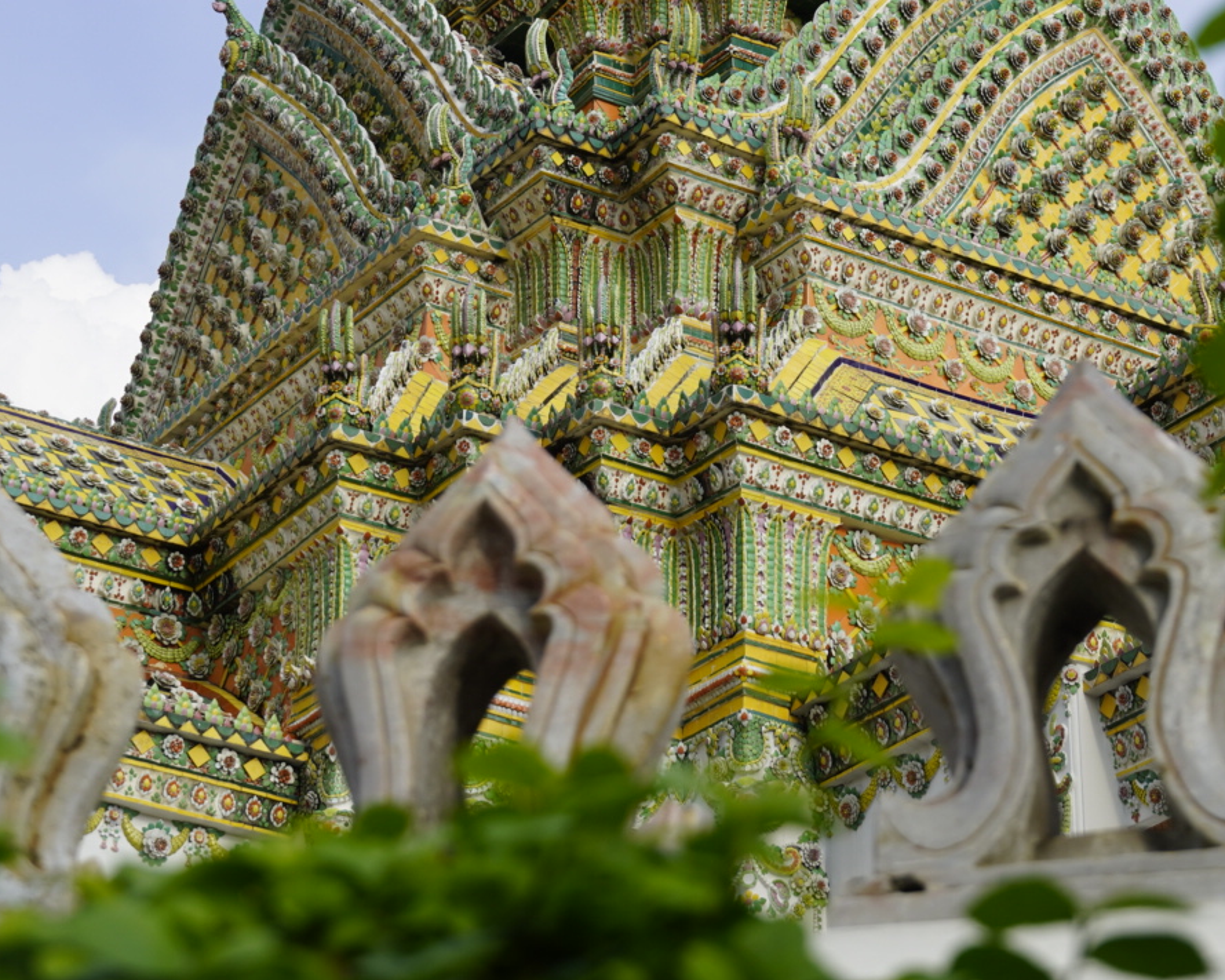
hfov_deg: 19.2
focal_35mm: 100
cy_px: 369
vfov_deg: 15.4
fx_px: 3620
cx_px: 700
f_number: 5.6
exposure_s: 1/400
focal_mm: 39
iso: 100
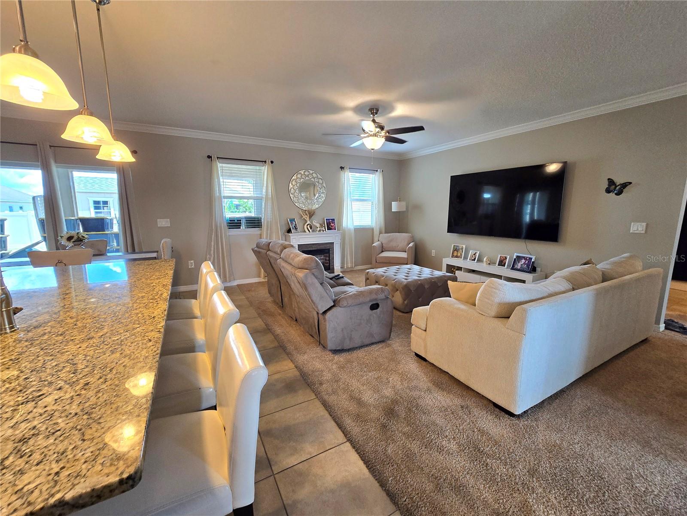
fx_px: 258
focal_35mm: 13
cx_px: 344
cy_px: 258
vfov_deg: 89.9
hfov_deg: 106.2
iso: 125
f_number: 2.2
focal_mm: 2.2
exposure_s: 1/60.2
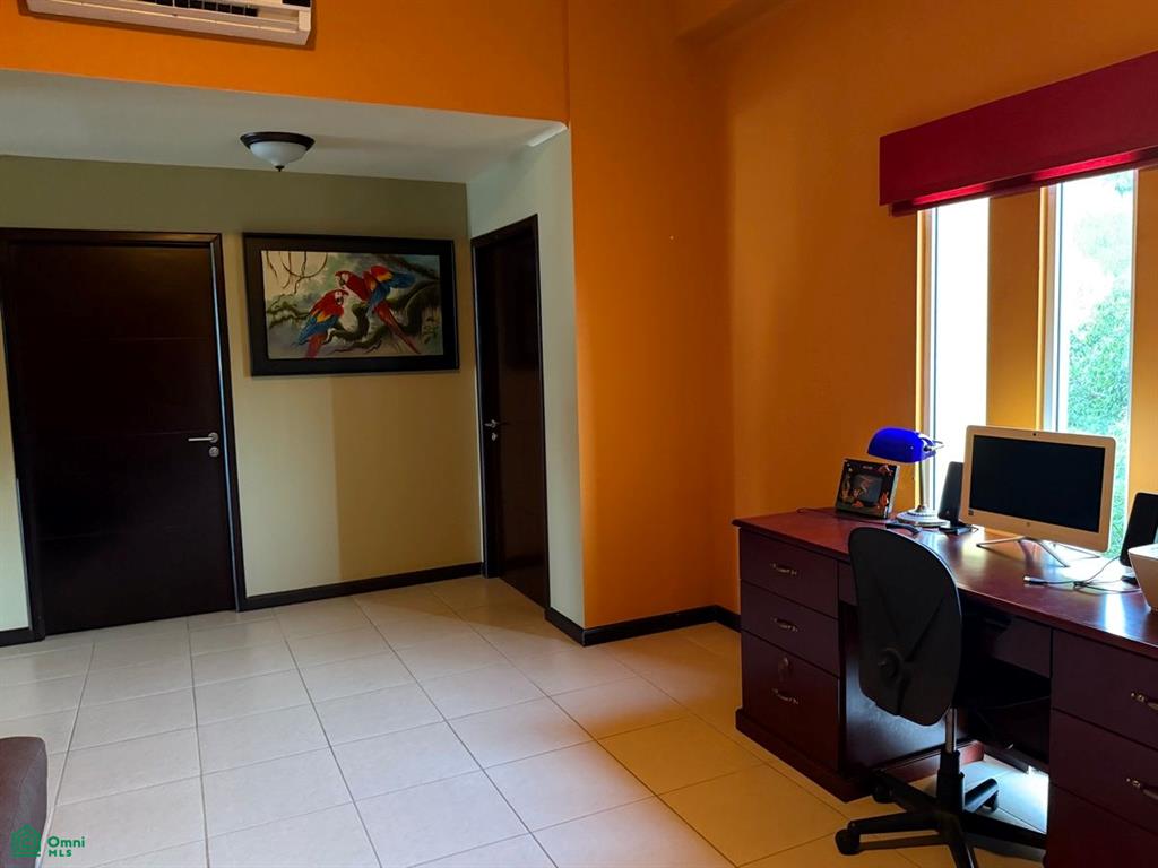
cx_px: 579
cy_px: 434
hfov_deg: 71.6
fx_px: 803
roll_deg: -1.0
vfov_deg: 56.8
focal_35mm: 24
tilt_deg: -5.3
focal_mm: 6.76
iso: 800
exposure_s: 1/30
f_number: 1.78
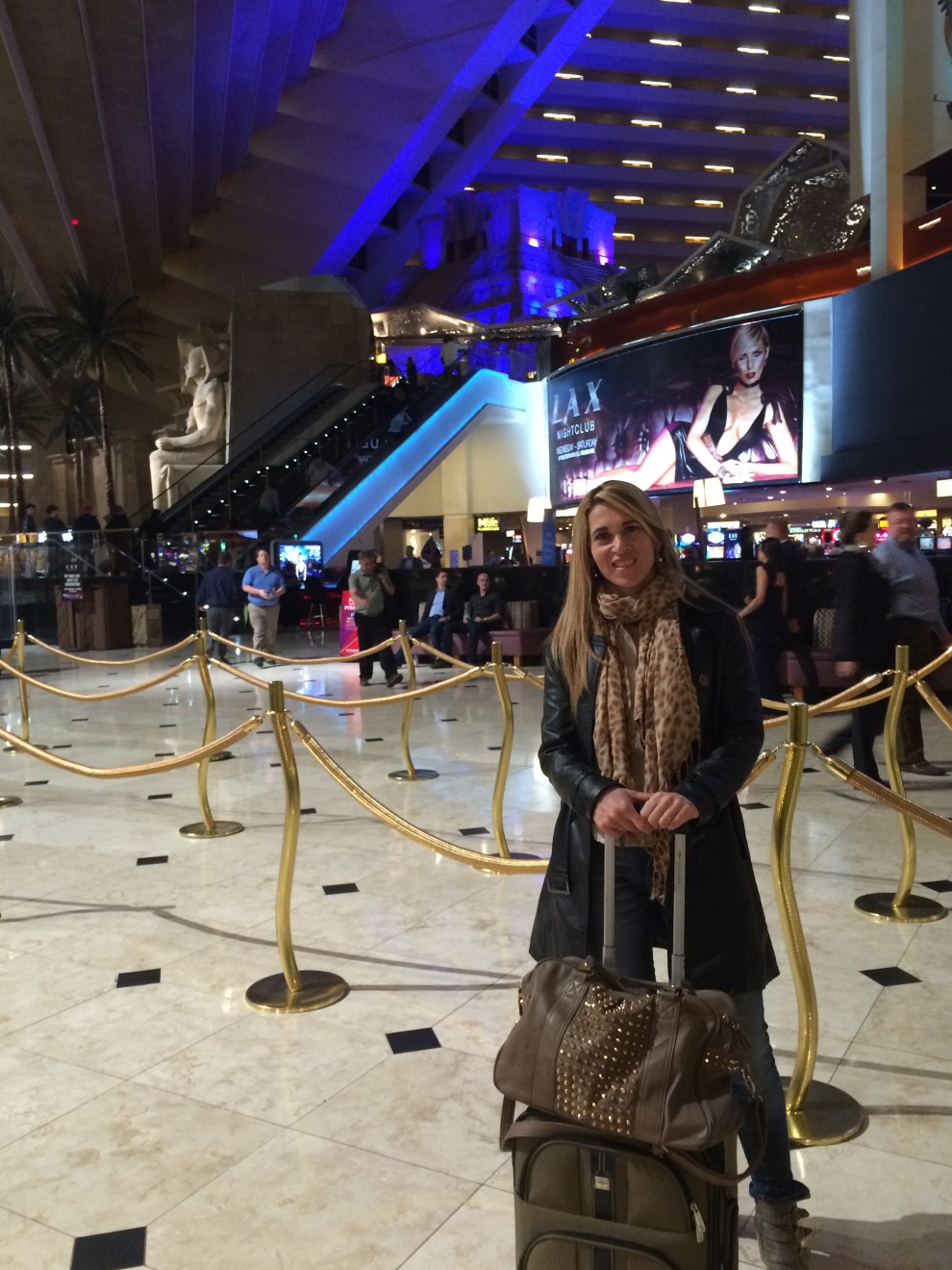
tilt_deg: -4.6
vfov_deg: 60.0
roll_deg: +2.7
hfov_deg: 46.8
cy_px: 635
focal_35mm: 30
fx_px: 1100
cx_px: 478
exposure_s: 1/17
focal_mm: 4.15
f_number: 2.2
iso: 320
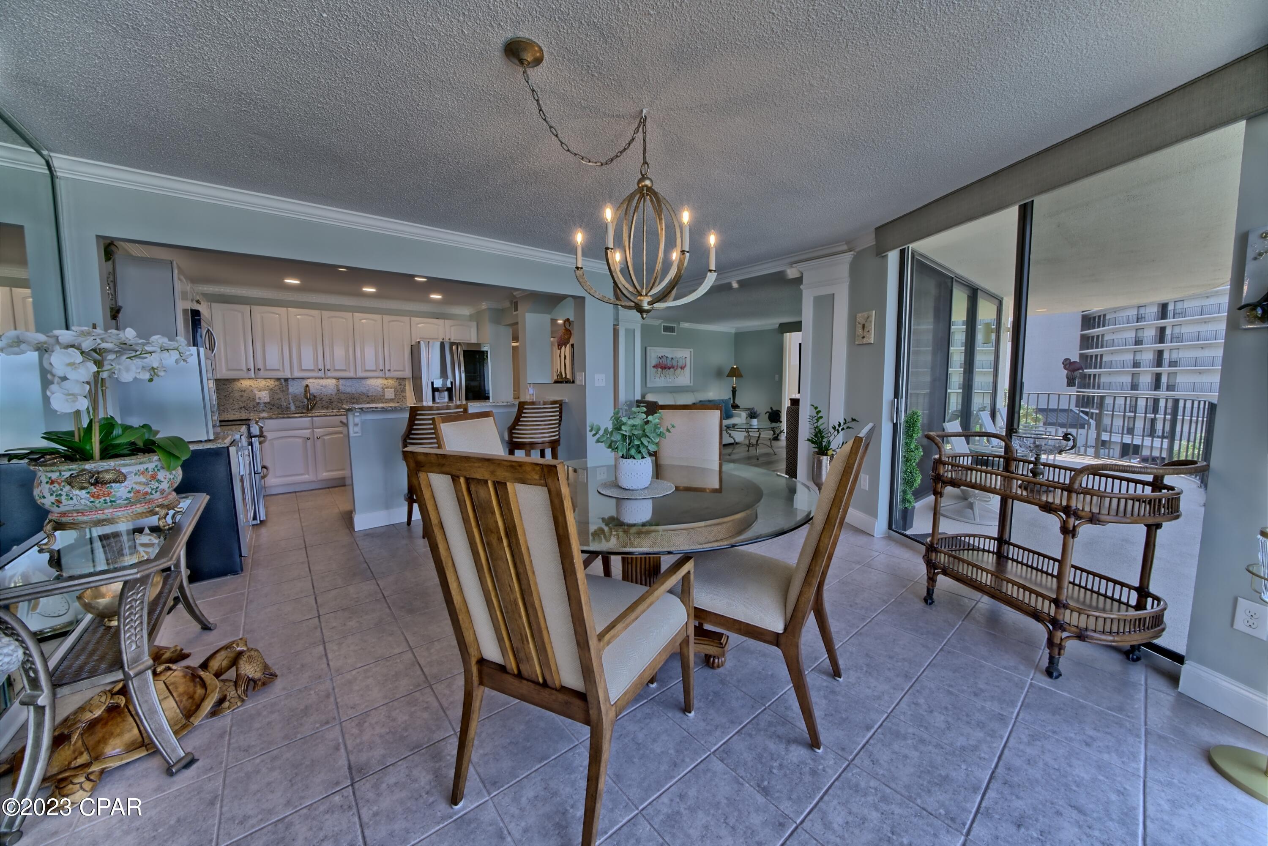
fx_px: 423
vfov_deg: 90.0
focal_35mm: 12
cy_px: 423
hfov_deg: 112.6
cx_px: 634
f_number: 13
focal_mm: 12
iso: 800
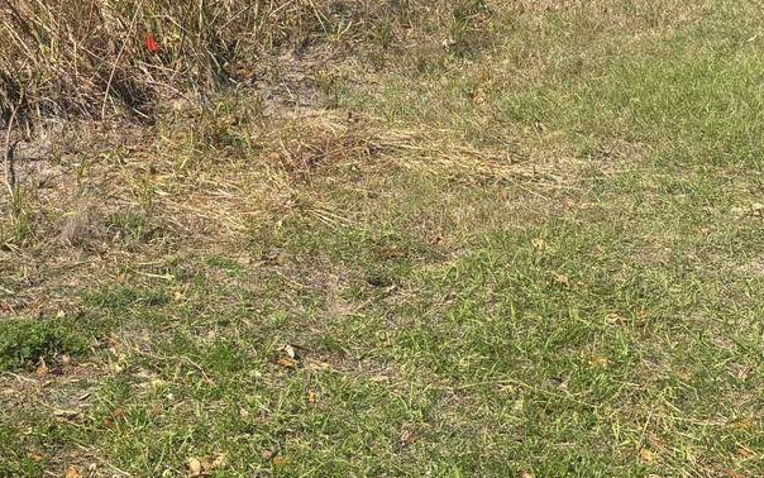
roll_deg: +2.2
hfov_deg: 27.7
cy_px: -214
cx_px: 157
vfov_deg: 16.5
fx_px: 1521
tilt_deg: -2.2
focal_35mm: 73
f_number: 1.6
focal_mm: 5.96
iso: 50
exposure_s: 1/2639
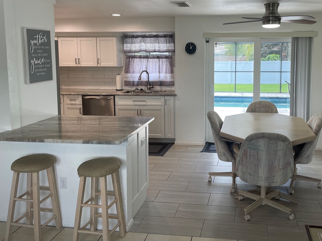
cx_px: 204
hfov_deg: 53.3
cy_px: 87
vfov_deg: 41.4
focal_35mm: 34
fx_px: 316
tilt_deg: -5.5
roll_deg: +0.0
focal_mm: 4.2
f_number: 1.6
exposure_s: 1/120
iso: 32
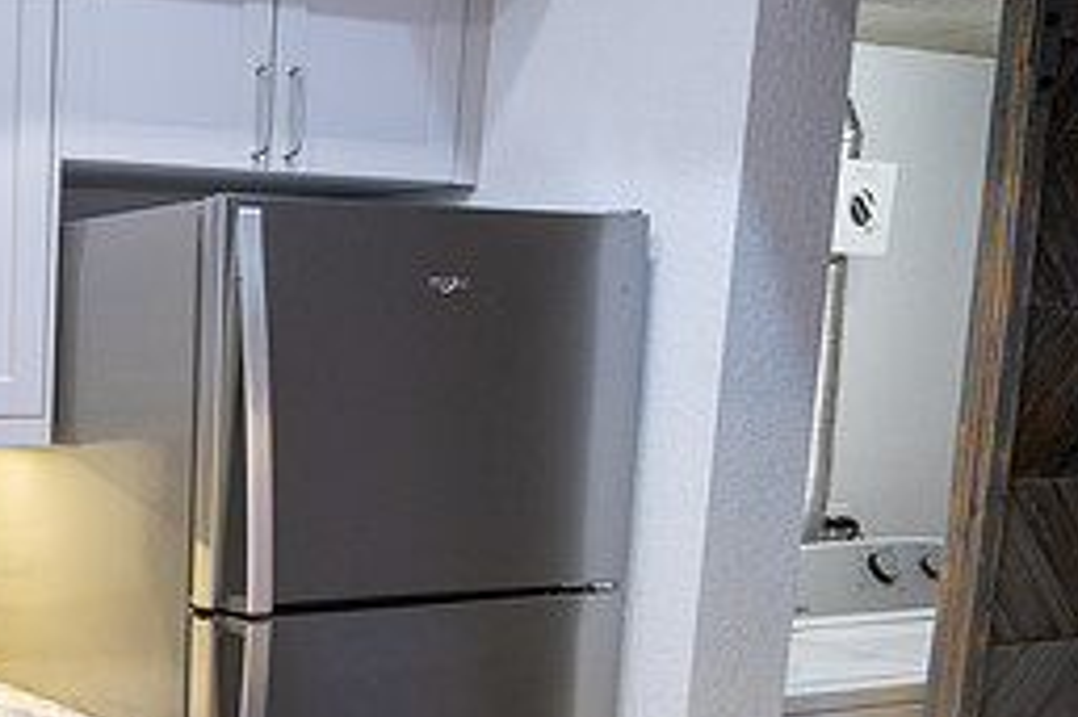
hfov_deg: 31.5
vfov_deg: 23.5
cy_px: 654
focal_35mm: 56
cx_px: -117
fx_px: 1676
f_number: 4
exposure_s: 1/80
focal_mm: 24
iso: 640
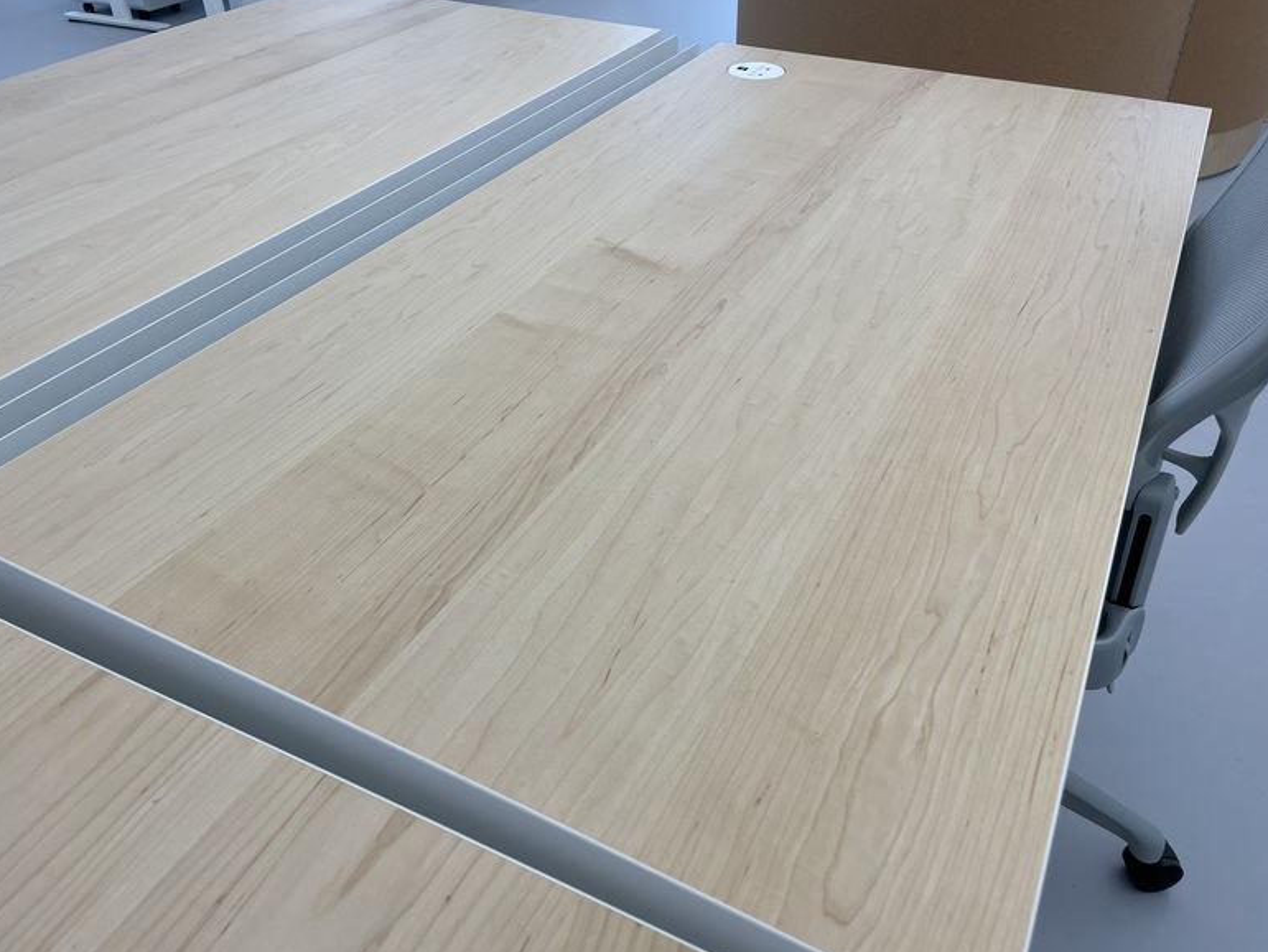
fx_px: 989
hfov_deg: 65.3
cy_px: 478
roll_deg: +0.8
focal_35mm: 27
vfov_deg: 51.4
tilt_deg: -37.4
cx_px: 624
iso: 64
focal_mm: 4.2
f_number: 1.6
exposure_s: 1/120
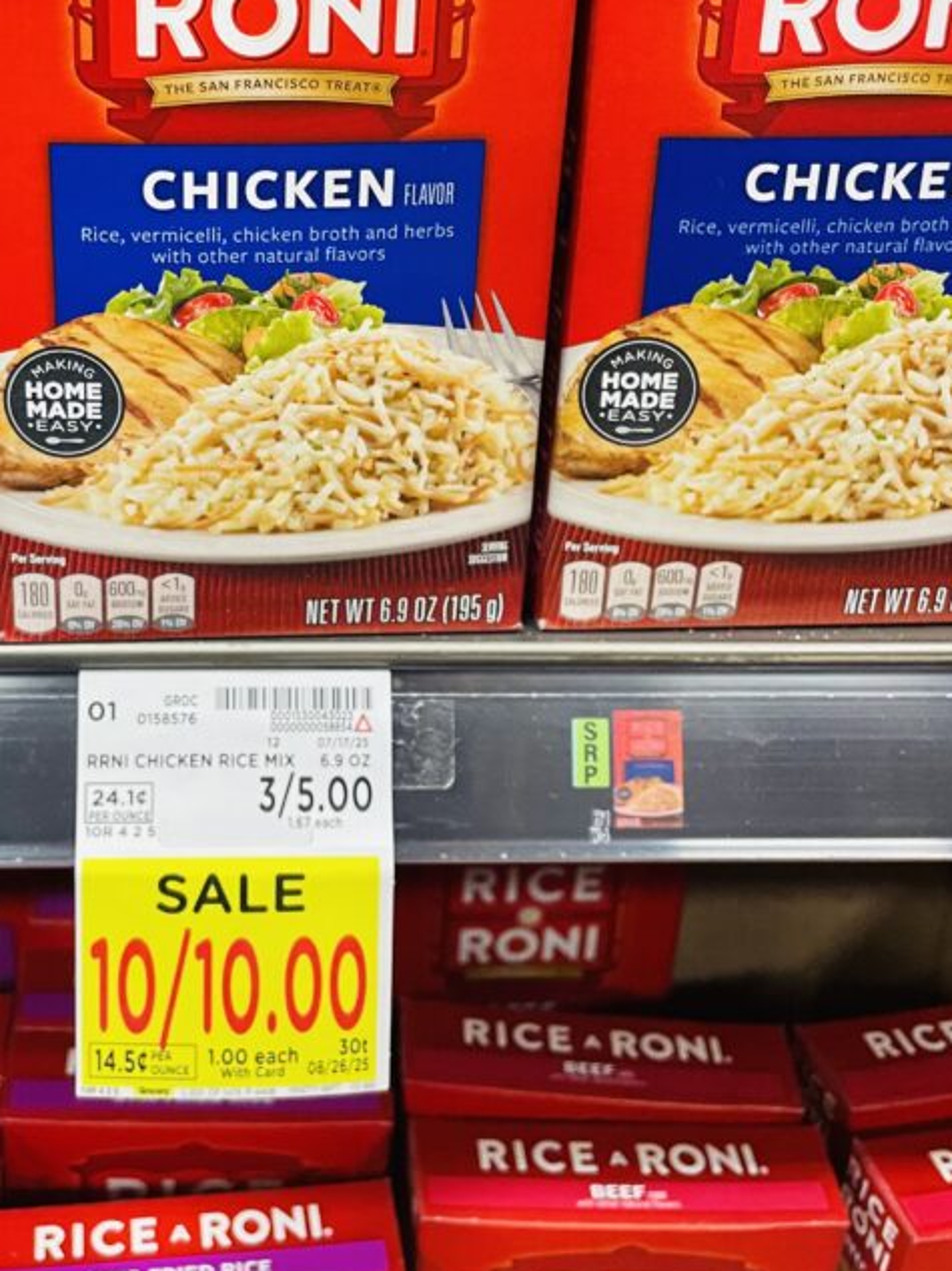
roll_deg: -1.0
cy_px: 385
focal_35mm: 42
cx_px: 257
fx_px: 1541
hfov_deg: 33.7
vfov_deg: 43.9
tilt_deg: -22.2
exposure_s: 1/60
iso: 320
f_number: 1.6
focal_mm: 4.2
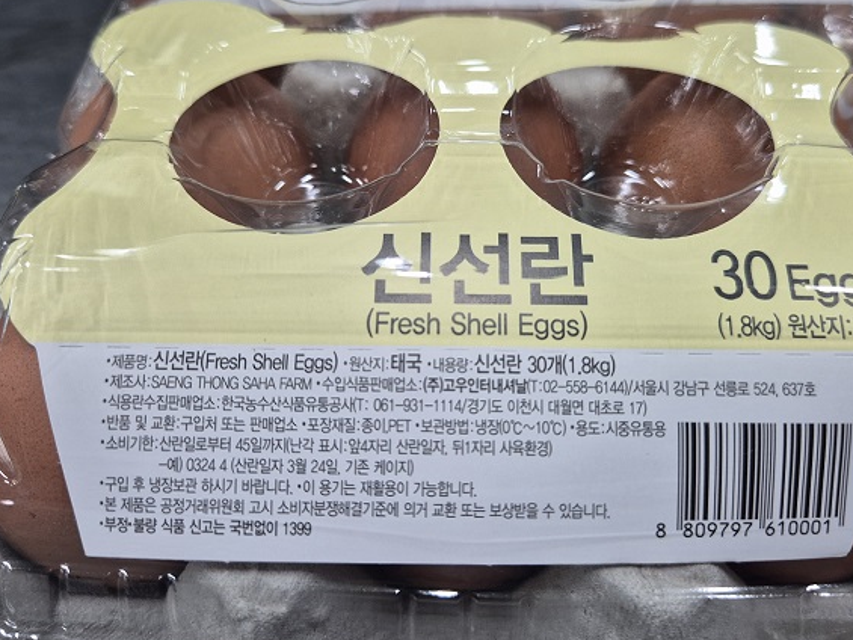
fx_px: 813
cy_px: 270
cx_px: 457
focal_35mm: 33
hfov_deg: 55.3
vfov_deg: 42.8
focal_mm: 5.4
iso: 200
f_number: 1.8
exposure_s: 1/120
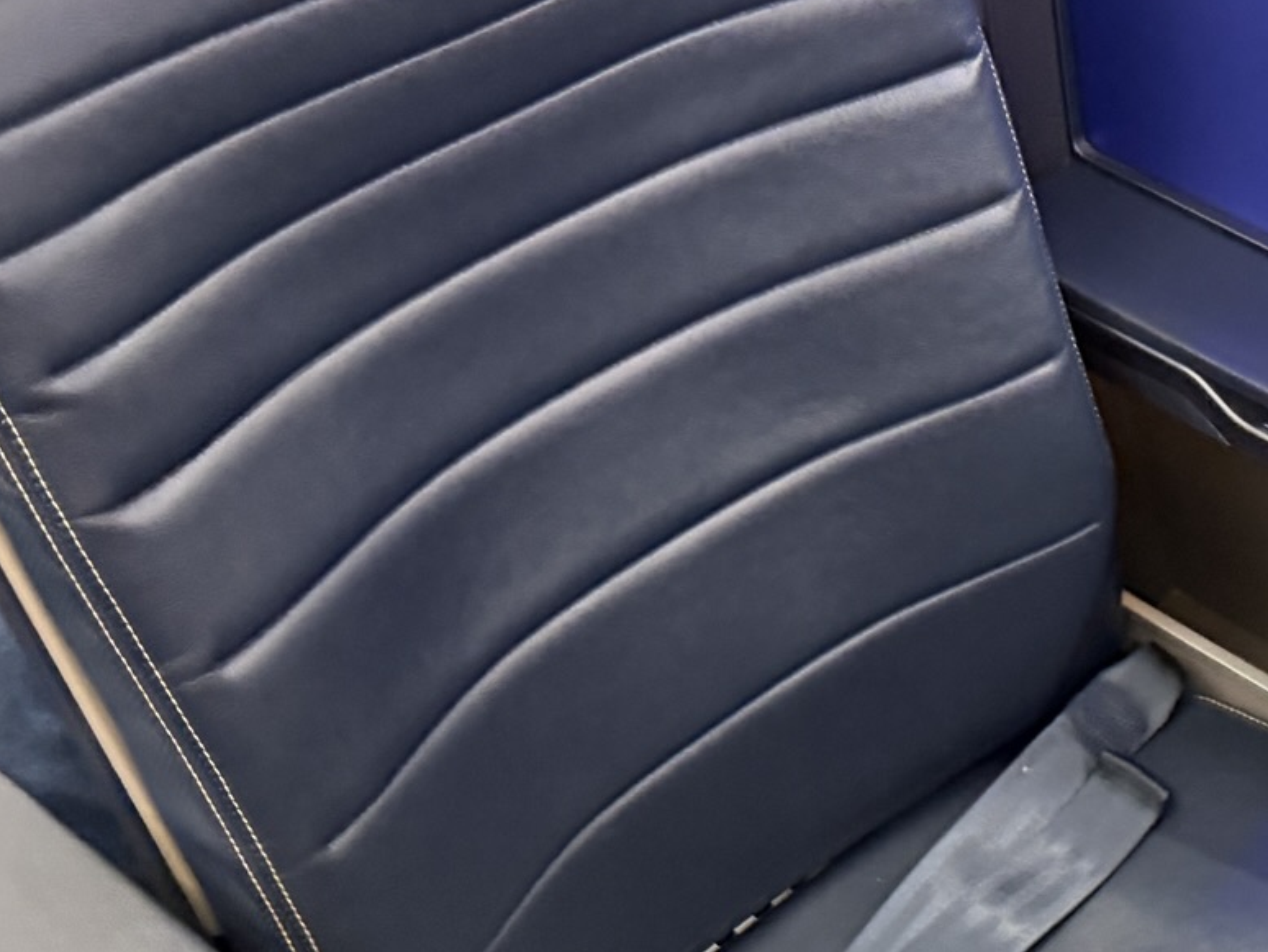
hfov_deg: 28.7
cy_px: 610
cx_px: 1335
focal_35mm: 62
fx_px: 2272
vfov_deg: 23.6
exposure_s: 1/41
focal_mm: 6.76
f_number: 1.78
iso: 800
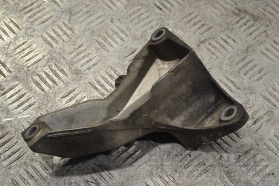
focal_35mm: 82
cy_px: 93
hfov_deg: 24.6
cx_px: 140
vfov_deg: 16.6
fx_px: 639
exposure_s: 1/80
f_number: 5.6
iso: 400
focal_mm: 55
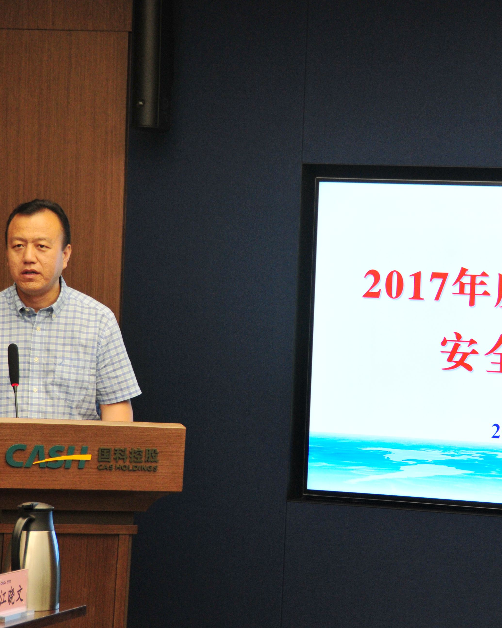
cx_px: 391
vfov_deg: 16.5
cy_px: 314
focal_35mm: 117
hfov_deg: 13.2
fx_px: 2167
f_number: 4.8
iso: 720
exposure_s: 1/100
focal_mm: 55
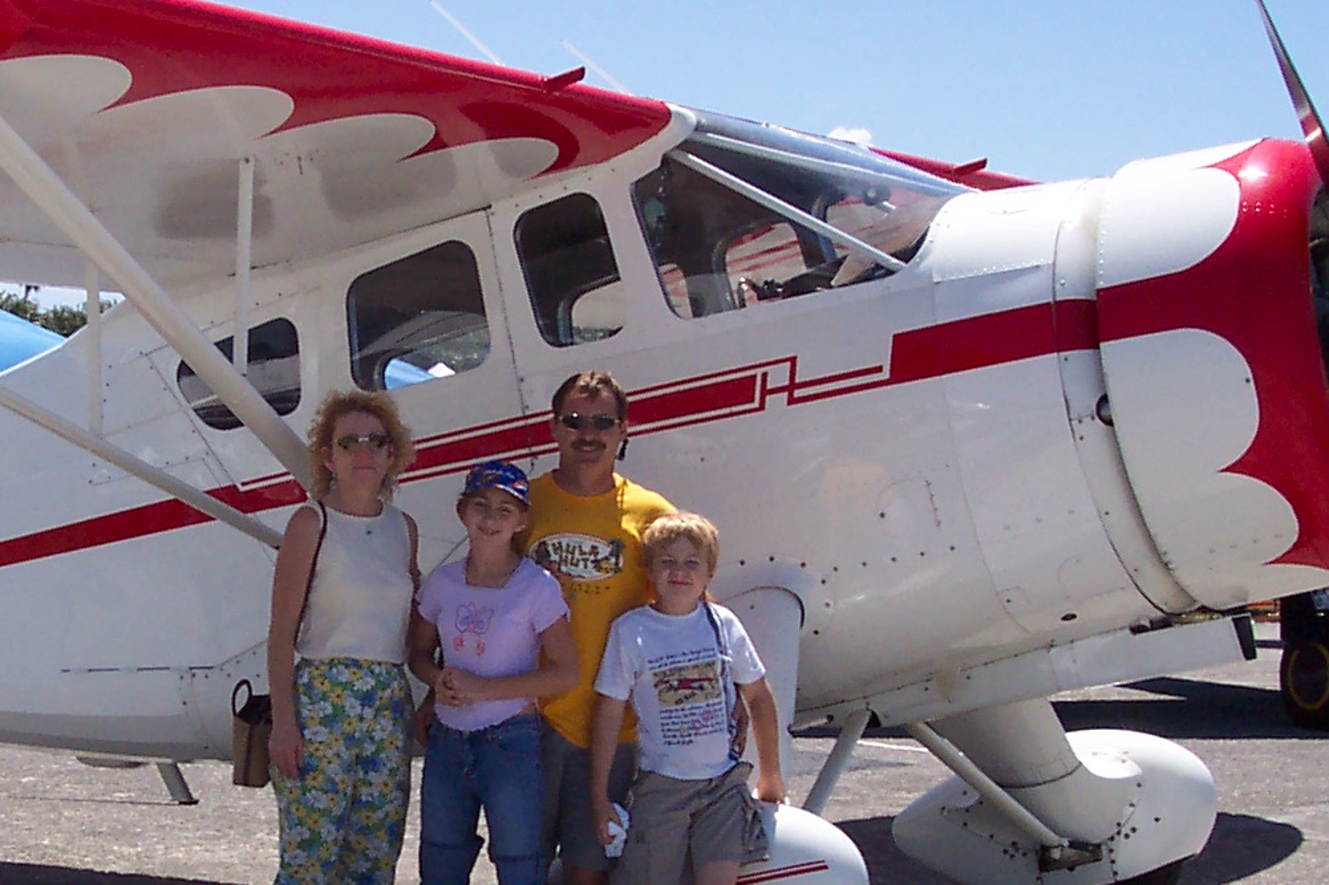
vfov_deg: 16.6
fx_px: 3026
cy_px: 483
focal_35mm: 82
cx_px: 402
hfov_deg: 24.6
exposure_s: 1/1000
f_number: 4.8
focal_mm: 8
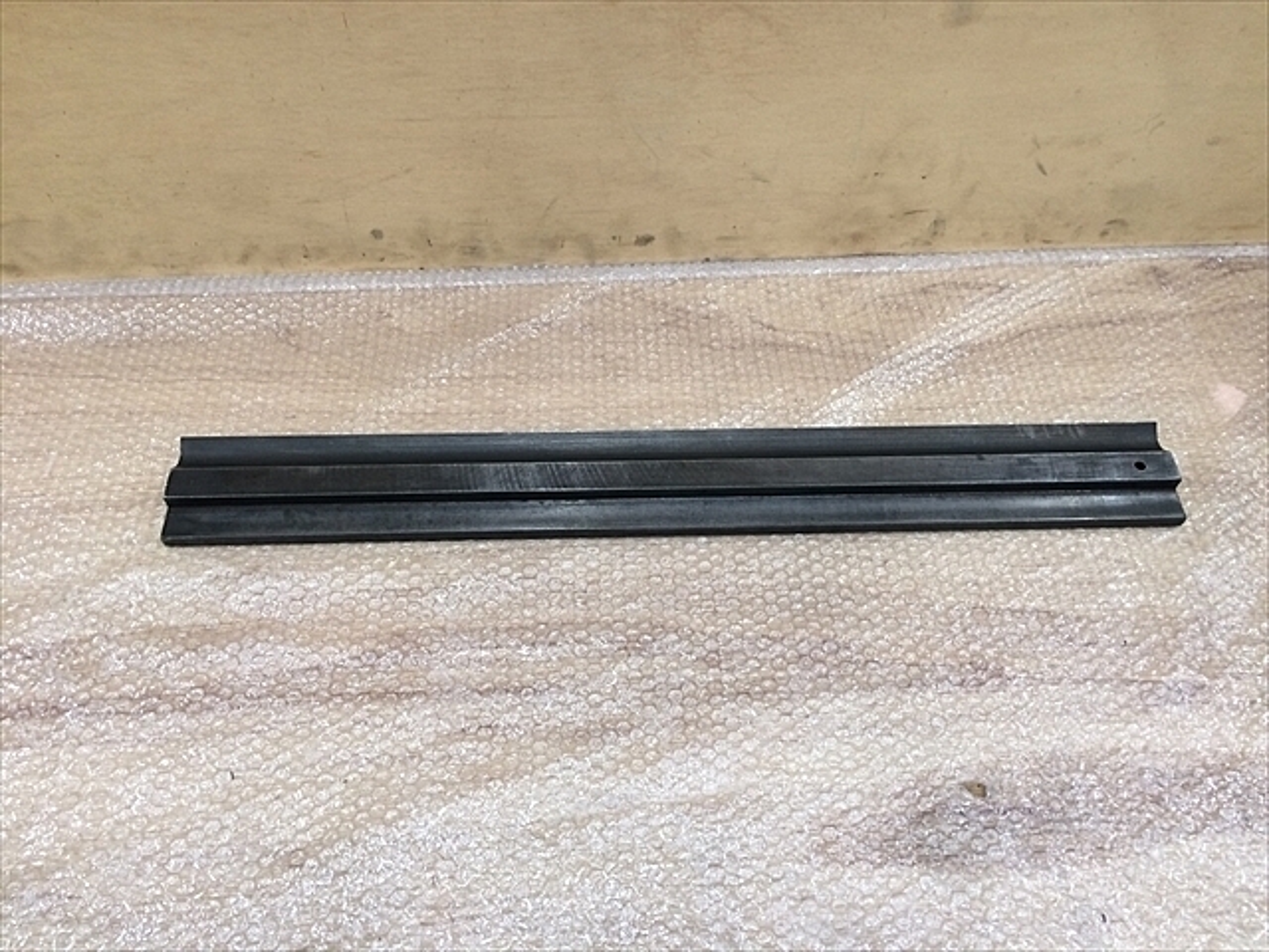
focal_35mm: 29
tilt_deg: -53.8
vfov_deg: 48.2
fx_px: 1063
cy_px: 476
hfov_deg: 61.7
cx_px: 634
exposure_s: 1/30
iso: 80
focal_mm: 4.15
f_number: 2.2
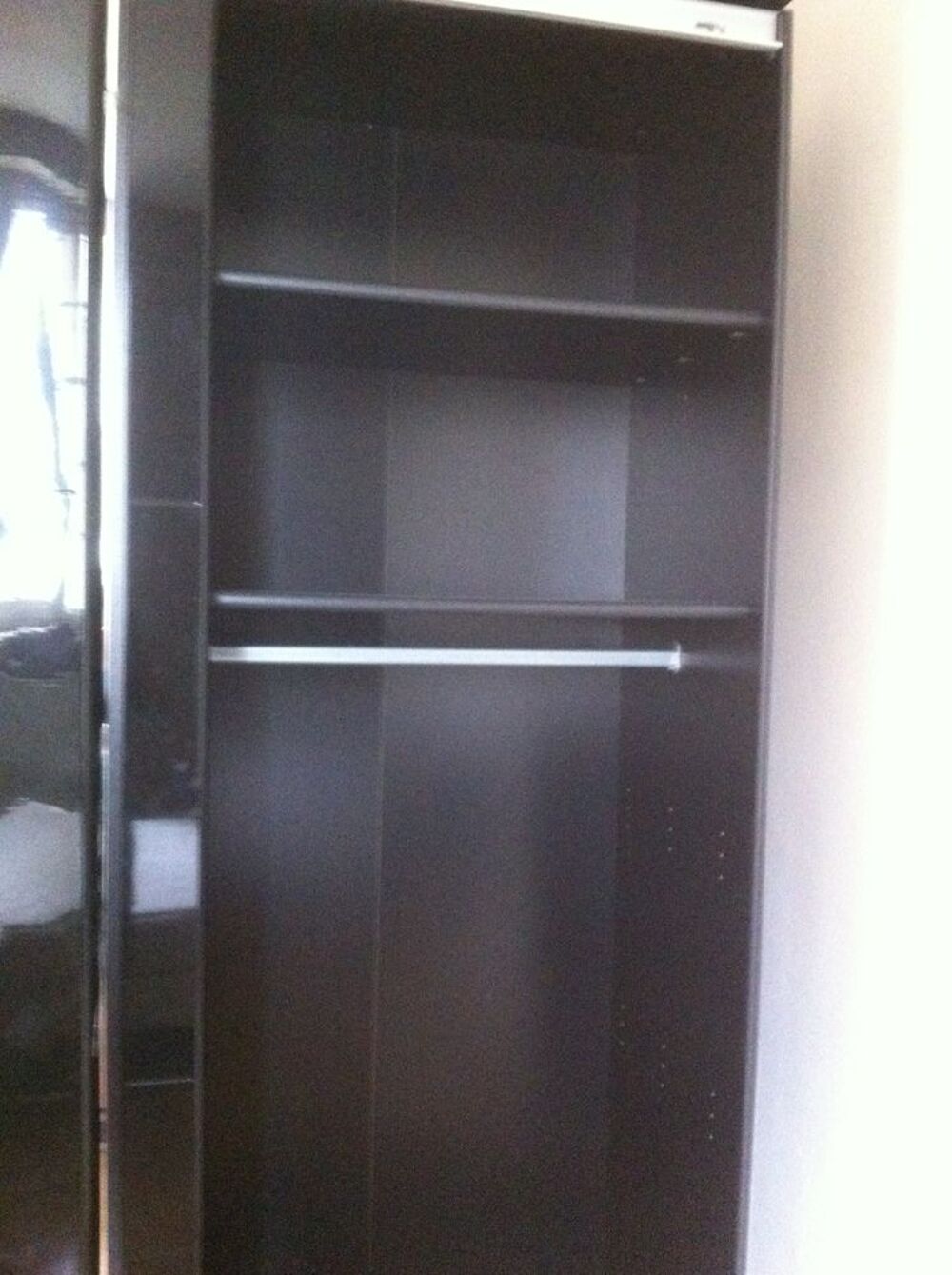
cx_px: 476
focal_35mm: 35
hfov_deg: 40.6
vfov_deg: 52.7
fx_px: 1287
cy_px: 638
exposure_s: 1/15
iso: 1000
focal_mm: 3.85
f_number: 2.8
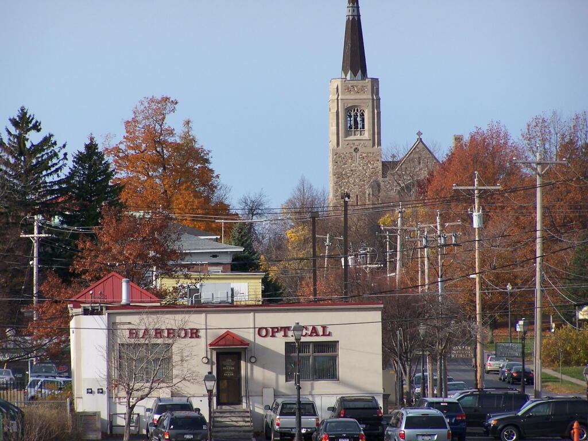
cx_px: 294
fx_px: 4892
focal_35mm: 288
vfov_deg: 5.2
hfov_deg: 6.9
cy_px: 220
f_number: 3.6
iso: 80
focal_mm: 47.7
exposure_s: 1/800
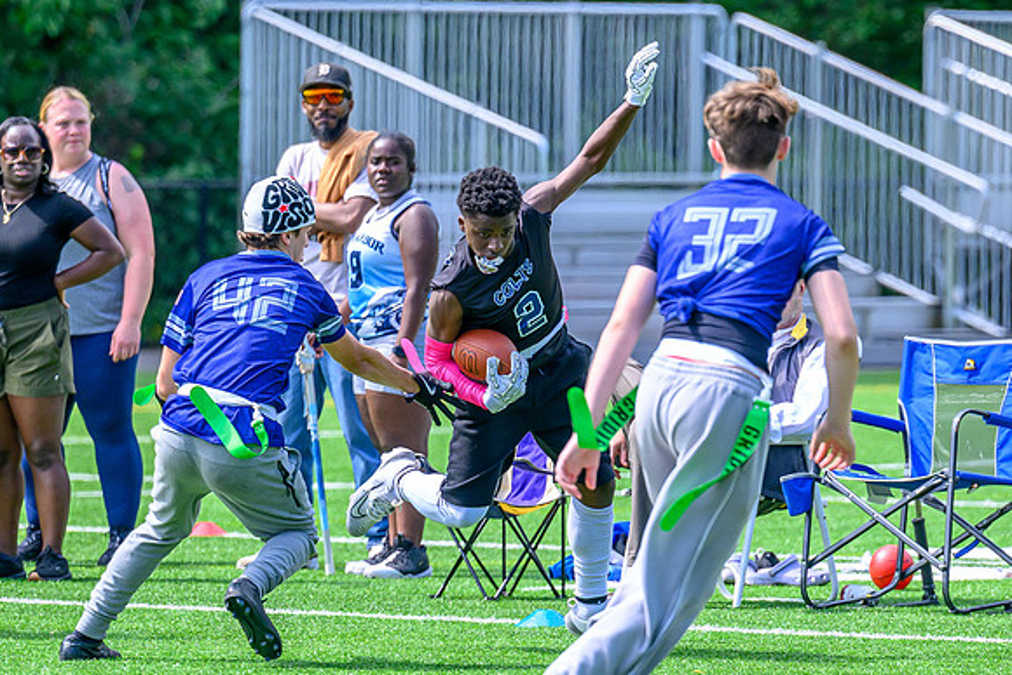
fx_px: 10499
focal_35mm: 373
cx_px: 536
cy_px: 393
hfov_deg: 5.5
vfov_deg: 3.7
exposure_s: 1/2000
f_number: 3.5
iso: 400
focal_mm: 200
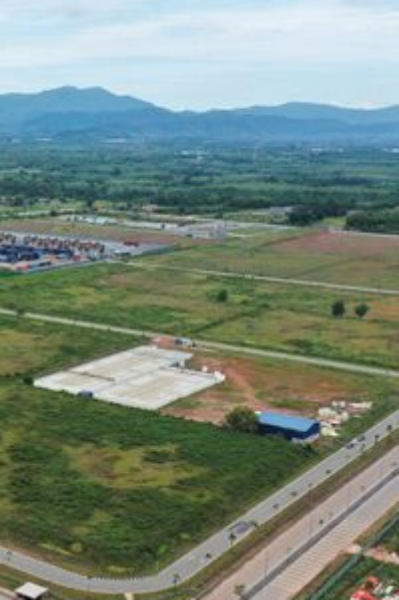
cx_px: -34
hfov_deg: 21.5
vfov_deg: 33.1
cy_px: 400
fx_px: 999
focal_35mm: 60
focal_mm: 10.26
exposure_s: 1/640
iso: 100
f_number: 4.5
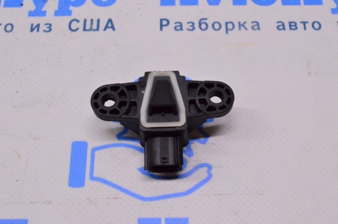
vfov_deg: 26.4
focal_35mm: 51
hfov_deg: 38.9
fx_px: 478
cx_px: 169
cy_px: 112
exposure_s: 1/40
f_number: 29
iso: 6400
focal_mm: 34
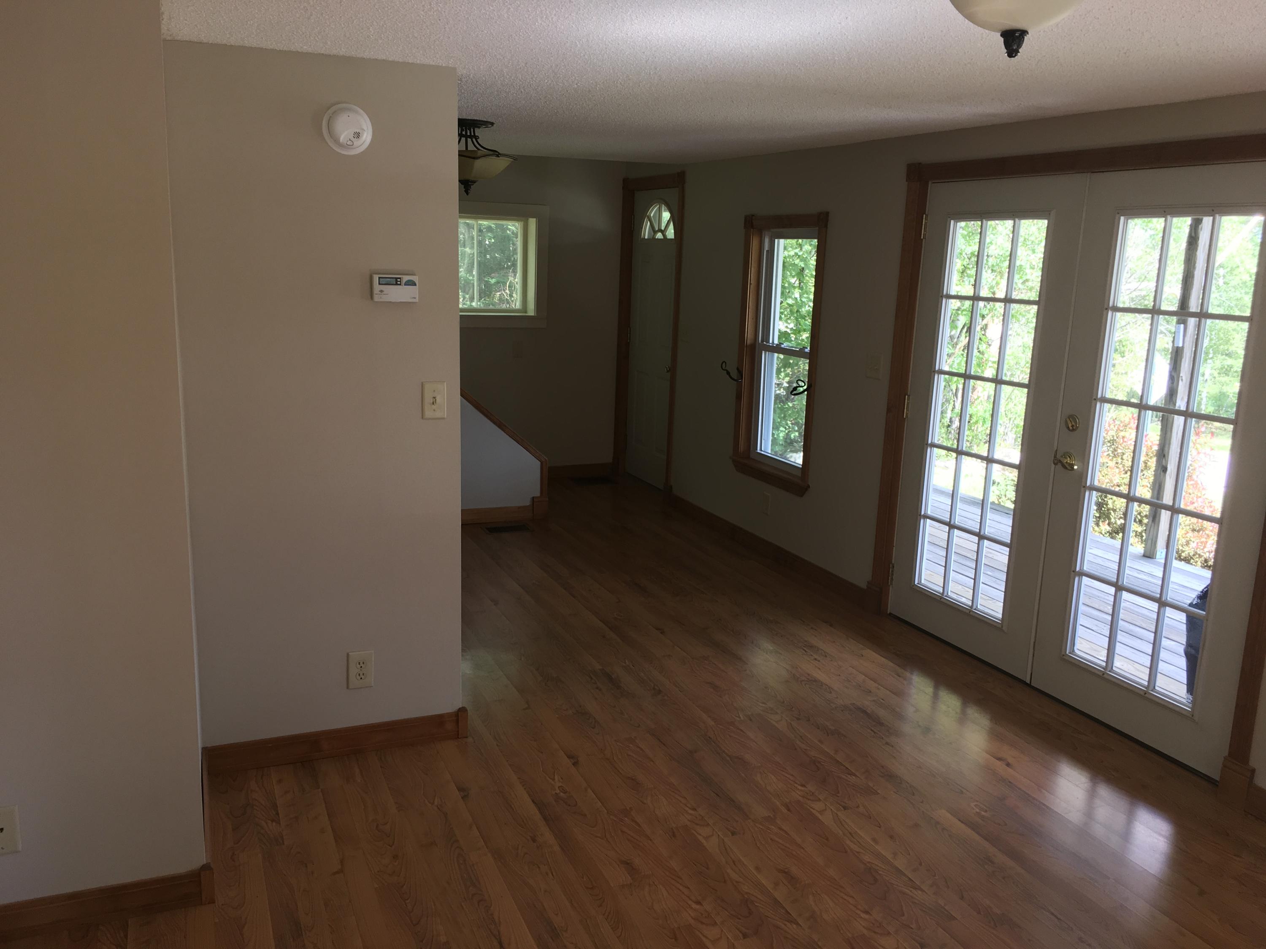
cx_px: 633
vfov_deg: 48.2
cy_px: 474
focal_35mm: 29
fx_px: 1061
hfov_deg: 61.7
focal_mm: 4.15
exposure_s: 1/40
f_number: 2.2
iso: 25
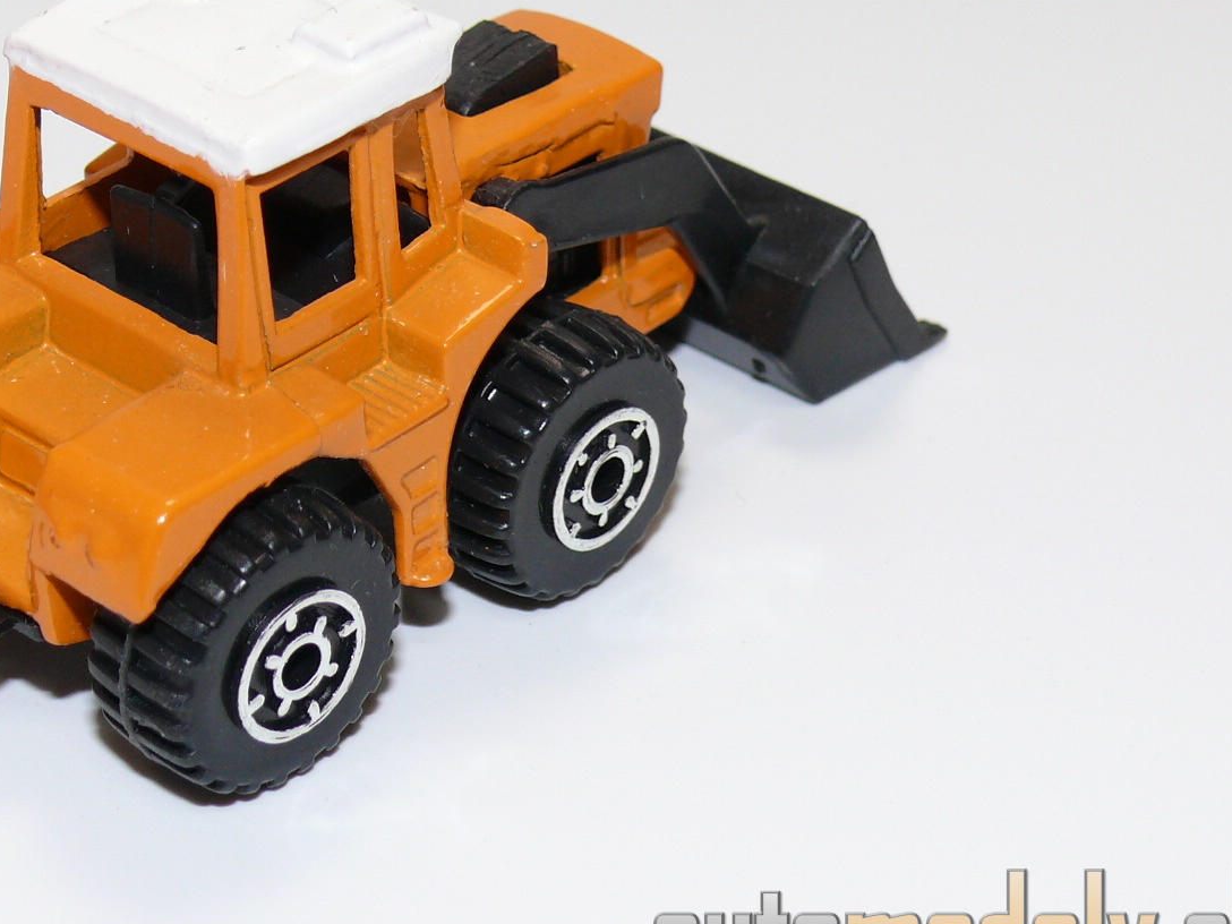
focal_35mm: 100
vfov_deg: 14.8
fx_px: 3559
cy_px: 362
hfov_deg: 19.6
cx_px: 392
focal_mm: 10.8
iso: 100
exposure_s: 1/30
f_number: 4
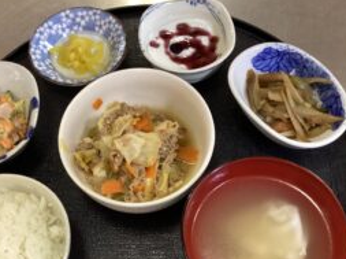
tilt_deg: -62.5
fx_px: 459
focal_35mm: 46
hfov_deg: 41.3
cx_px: 162
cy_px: 162
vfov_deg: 31.3
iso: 320
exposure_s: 1/33
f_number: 2.4
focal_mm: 3.3
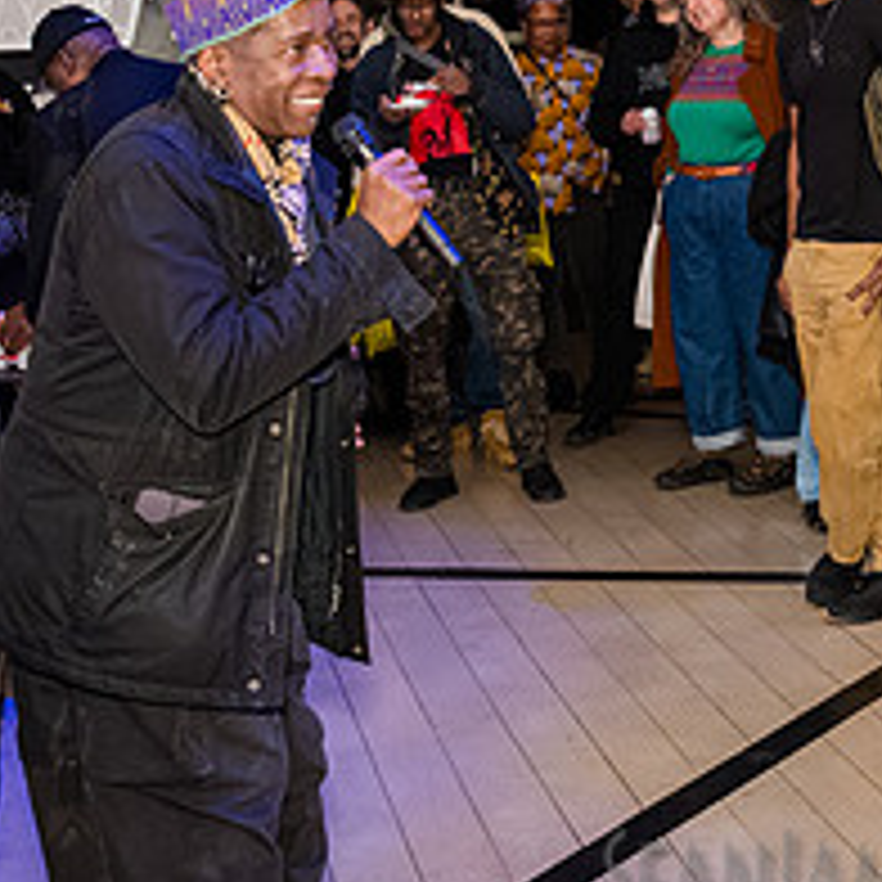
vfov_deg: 19.4
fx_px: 2537
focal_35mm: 88
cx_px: 936
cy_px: 117
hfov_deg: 19.0
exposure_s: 1/400
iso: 10000
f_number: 3.5
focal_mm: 35
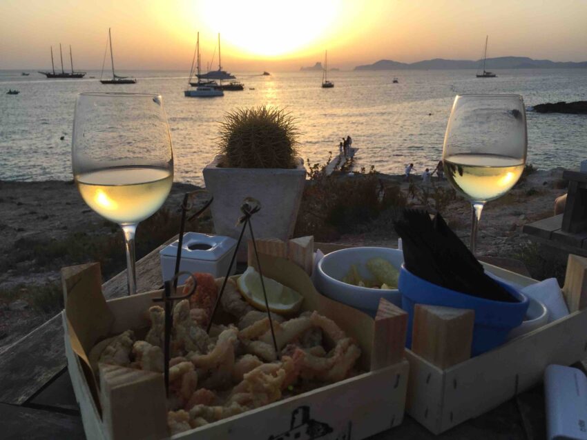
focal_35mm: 29
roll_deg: +0.6
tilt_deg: -15.3
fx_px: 492
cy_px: 220
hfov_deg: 61.6
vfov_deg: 48.2
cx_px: 294
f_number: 2.2
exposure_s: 1/557
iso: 32
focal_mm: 4.15
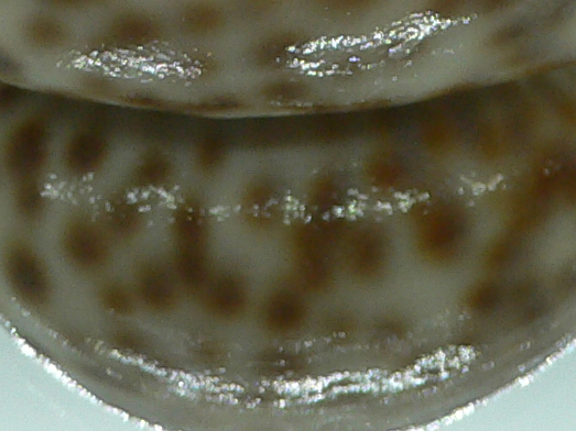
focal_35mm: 135
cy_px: -287
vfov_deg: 10.5
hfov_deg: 14.6
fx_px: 2246
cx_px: 351
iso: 80
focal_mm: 4.6
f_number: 2.8
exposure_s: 1/60
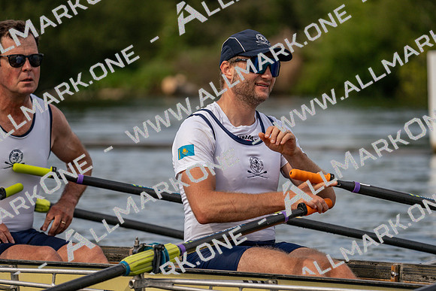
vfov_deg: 5.0
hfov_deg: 7.5
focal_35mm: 273
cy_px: 146
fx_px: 3307
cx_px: 218
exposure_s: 1/1600
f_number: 5.6
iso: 320
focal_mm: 273
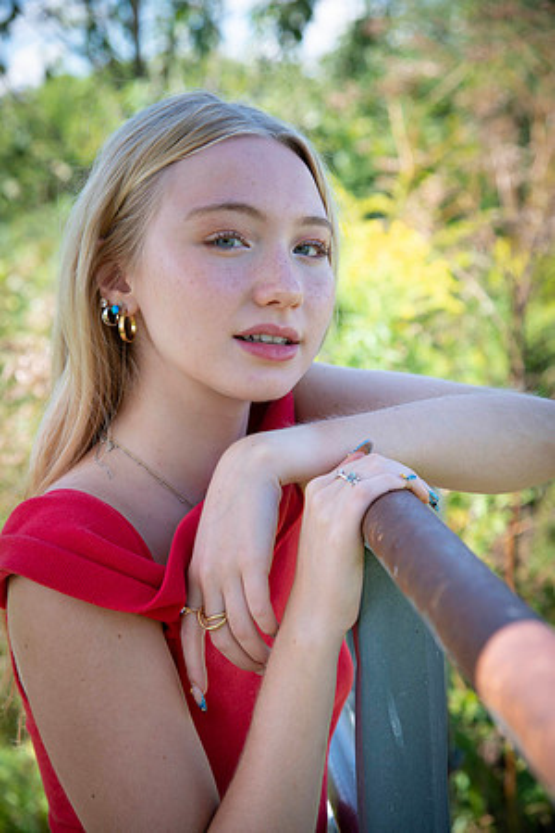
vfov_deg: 24.8
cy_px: 416
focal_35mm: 82
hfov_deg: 16.7
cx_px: 278
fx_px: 1896
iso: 160
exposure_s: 1/320
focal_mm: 82
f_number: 5.6
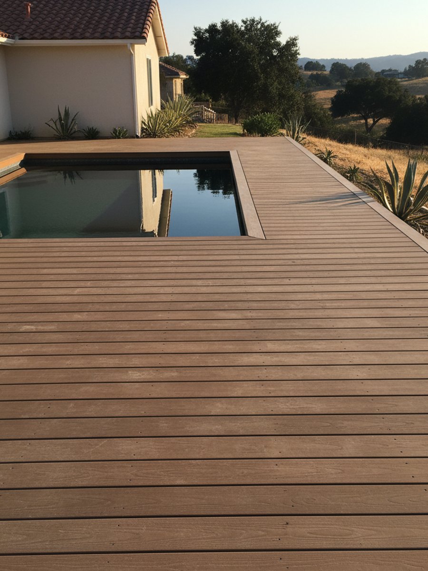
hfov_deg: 58.9
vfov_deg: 73.9
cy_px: 286
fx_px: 379
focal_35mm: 23
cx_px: 214
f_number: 1.8
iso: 759
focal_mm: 6.4
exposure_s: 1/340
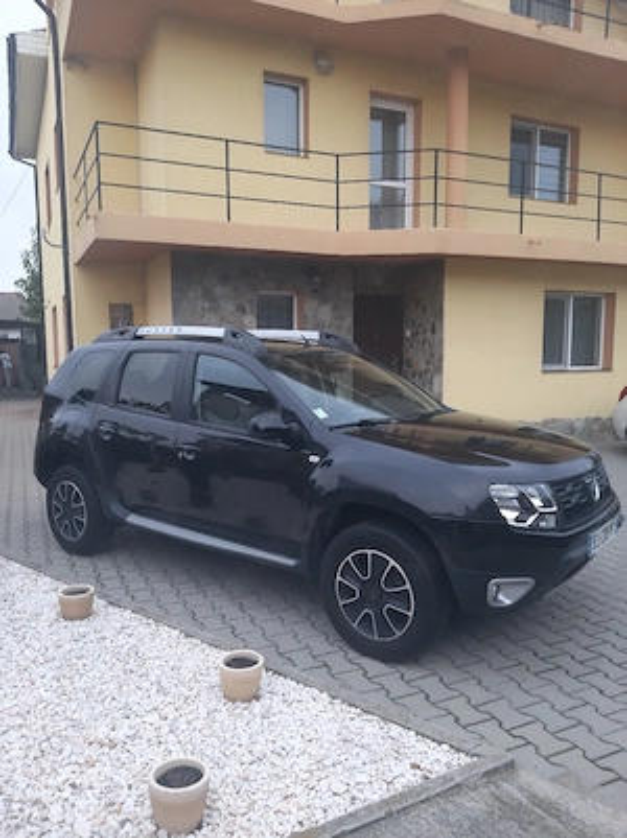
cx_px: 314
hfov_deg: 51.3
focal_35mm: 27
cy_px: 419
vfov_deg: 65.4
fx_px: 653
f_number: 1.7
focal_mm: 3.93
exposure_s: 1/50
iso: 64
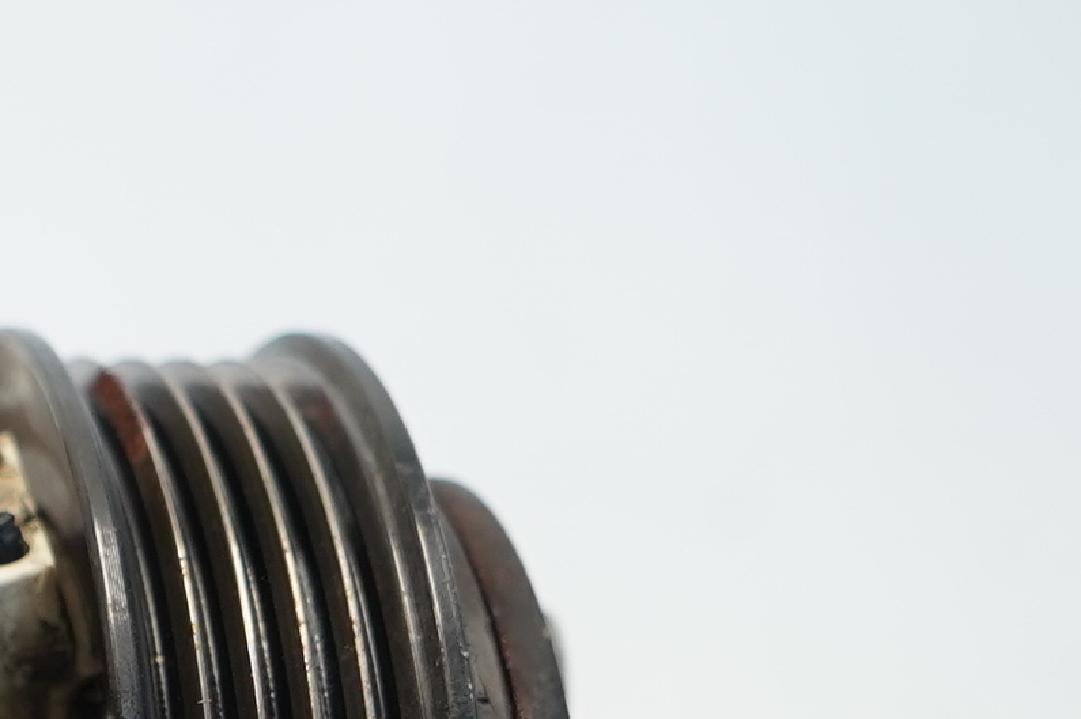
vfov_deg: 7.7
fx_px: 5221
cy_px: 1168
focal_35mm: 174
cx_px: -834
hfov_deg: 11.1
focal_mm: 31
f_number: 4
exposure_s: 1/60
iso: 250
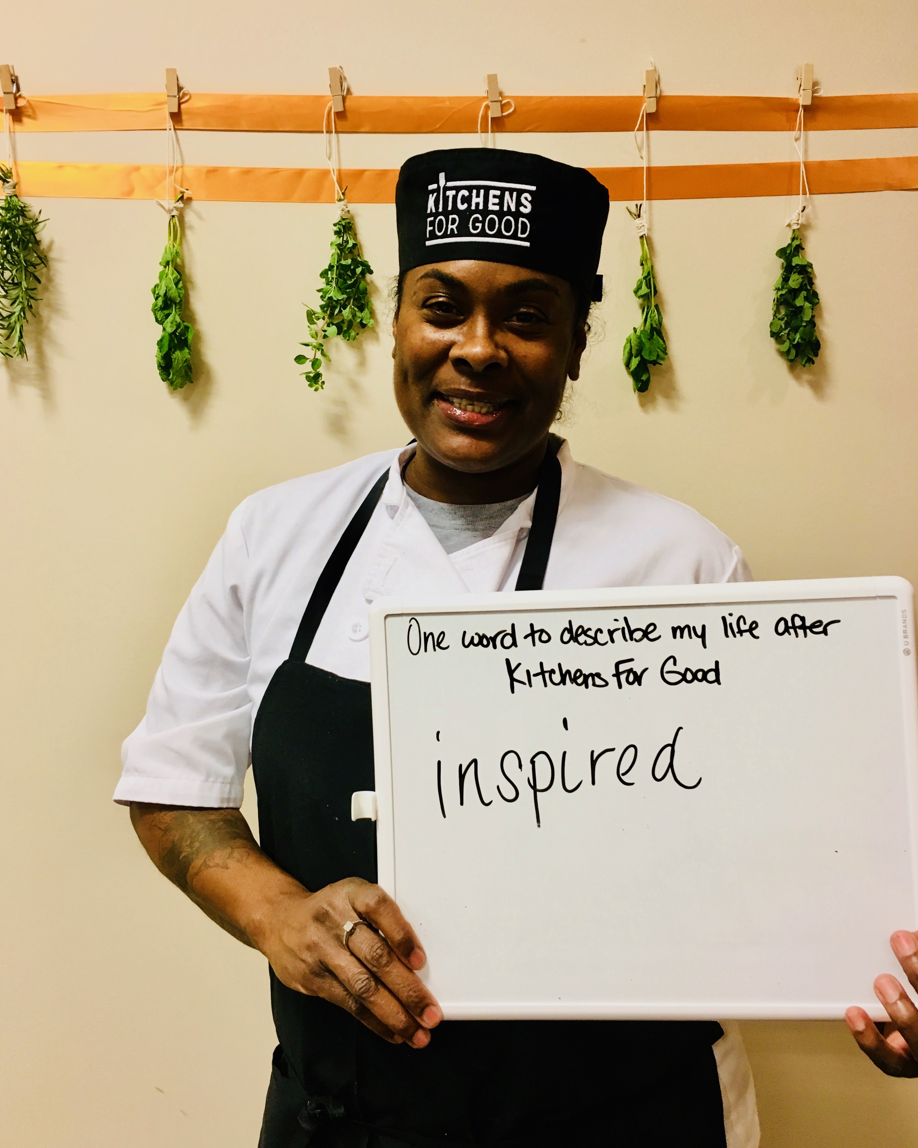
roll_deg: +1.9
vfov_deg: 57.2
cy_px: 549
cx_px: 451
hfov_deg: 47.1
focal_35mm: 31
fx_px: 1053
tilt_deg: -9.4
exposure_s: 1/30
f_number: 2.2
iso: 100
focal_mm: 4.15
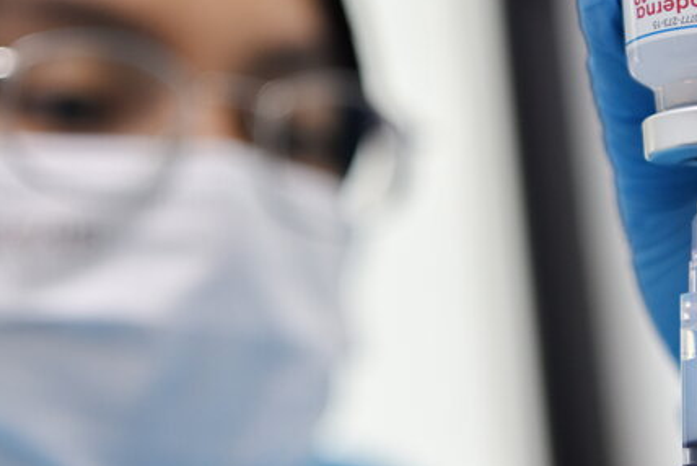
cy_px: 169
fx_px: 2150
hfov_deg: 18.4
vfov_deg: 12.4
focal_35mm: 111
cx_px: 376
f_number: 2.8
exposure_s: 1/200
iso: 900
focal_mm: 50
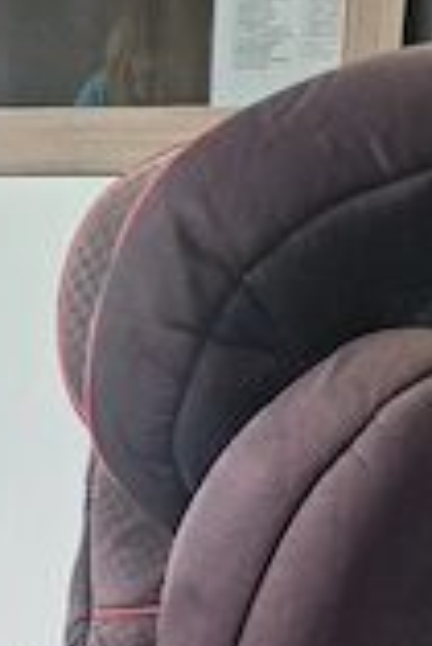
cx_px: 99
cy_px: 741
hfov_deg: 22.1
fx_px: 1096
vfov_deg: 29.1
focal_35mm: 61
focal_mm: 5.54
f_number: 1.8
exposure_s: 1/50
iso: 125
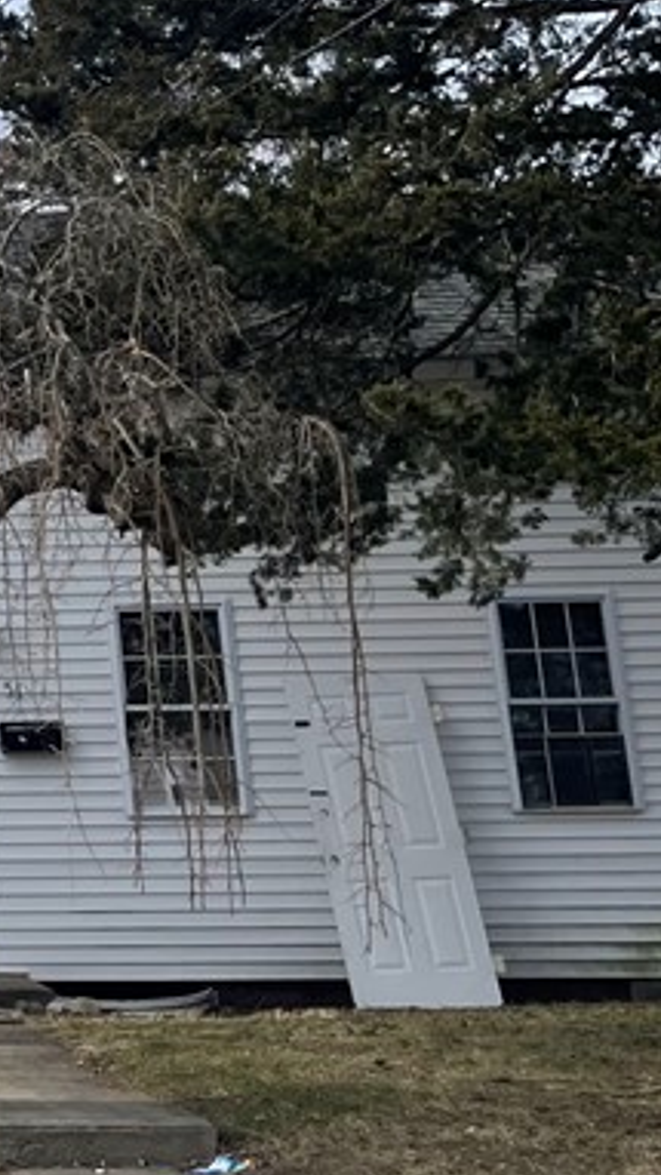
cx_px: -679
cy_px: 308
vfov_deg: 27.5
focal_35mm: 76
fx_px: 2367
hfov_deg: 13.5
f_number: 1.6
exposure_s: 1/3861
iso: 32
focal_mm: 4.2
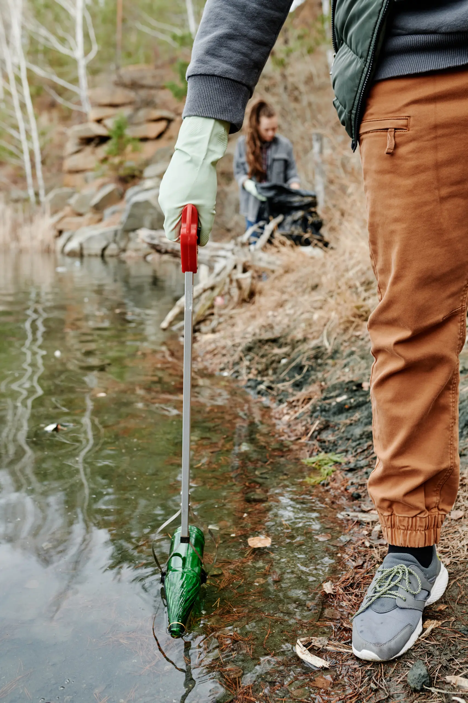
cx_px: 234
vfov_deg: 54.4
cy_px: 352
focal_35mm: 35
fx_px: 682
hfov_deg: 37.9
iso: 320
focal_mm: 35
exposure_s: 1/640
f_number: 5
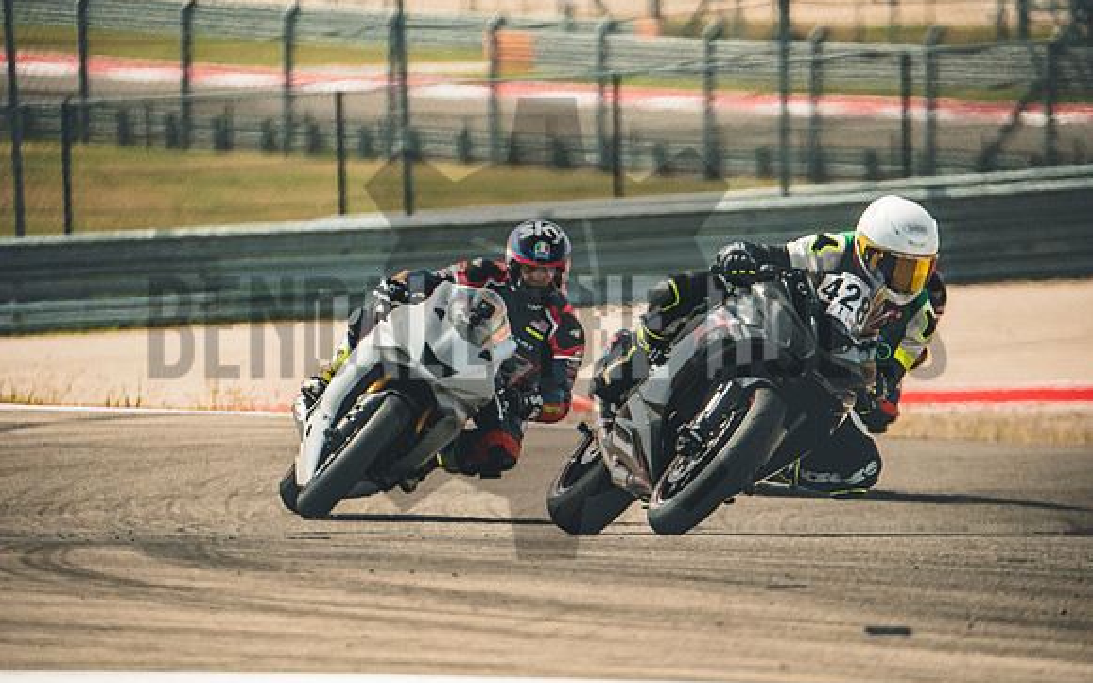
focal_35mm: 614
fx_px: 18286
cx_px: 546
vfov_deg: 2.1
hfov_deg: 3.4
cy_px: 330
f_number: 5.6
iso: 1250
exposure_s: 1/2500
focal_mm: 400
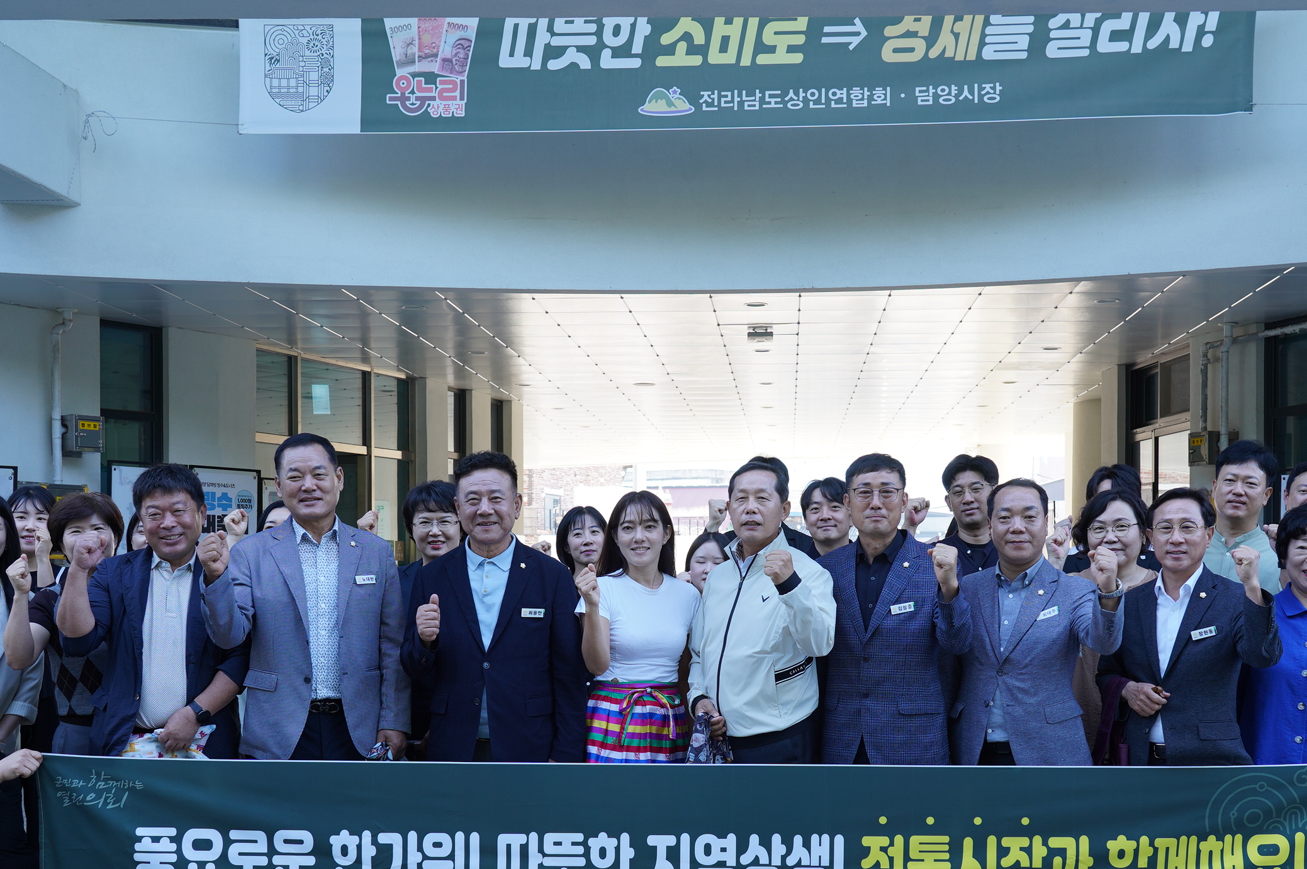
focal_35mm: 42
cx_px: 697
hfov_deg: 46.4
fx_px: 1523
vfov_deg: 31.5
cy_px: 593
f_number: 5.6
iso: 160
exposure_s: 1/60
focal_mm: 29
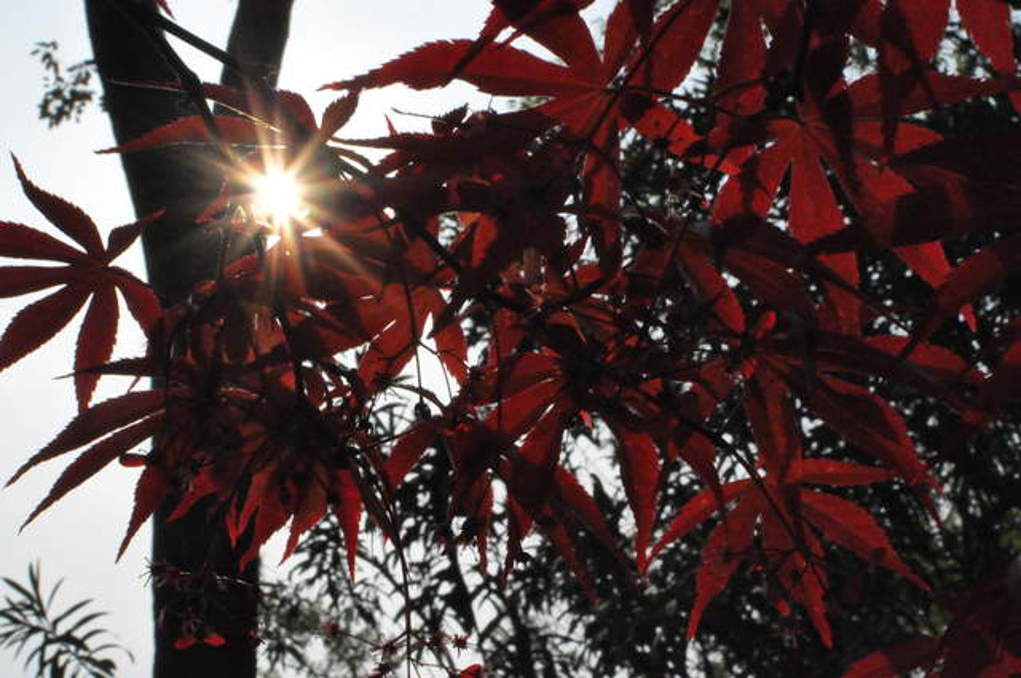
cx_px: 510
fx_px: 1487
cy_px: 339
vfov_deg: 25.7
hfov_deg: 37.9
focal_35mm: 52
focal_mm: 35
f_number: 22
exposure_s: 1/2500
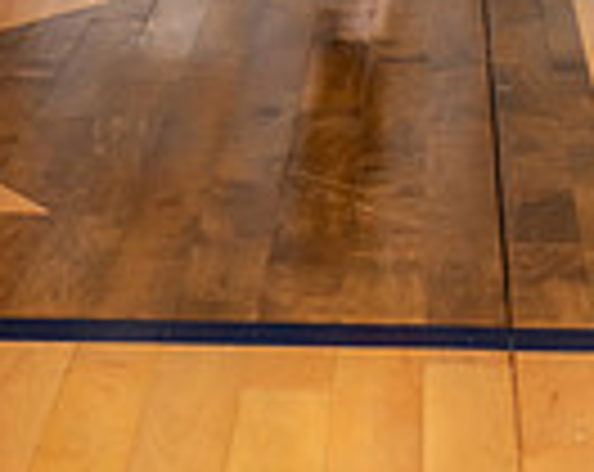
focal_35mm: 154
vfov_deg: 9.3
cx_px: 369
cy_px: -521
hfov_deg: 12.5
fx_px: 2701
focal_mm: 48
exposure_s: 1/320
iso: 800
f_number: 6.3
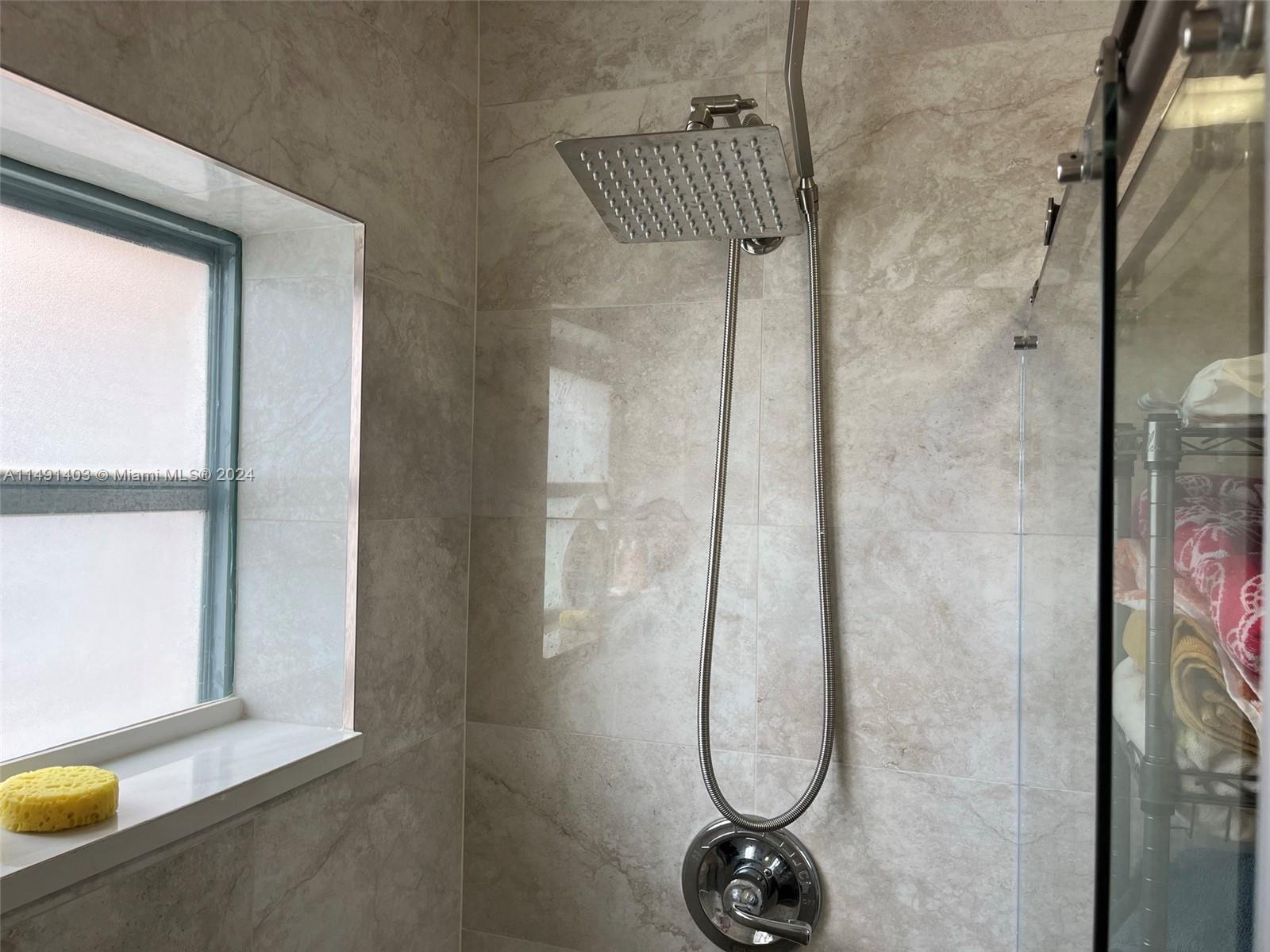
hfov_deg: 67.3
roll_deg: -0.3
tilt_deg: +0.9
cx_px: 635
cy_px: 476
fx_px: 954
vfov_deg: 53.1
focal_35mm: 26
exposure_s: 1/158
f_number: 1.6
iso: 50
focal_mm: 5.1
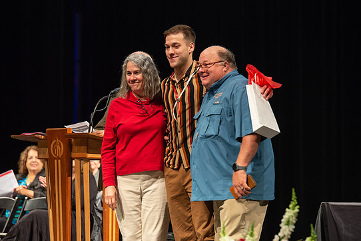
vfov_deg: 7.3
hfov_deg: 10.9
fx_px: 1896
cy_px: 120
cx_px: 183
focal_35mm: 189
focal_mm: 170
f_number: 4
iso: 1600
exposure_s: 1/100
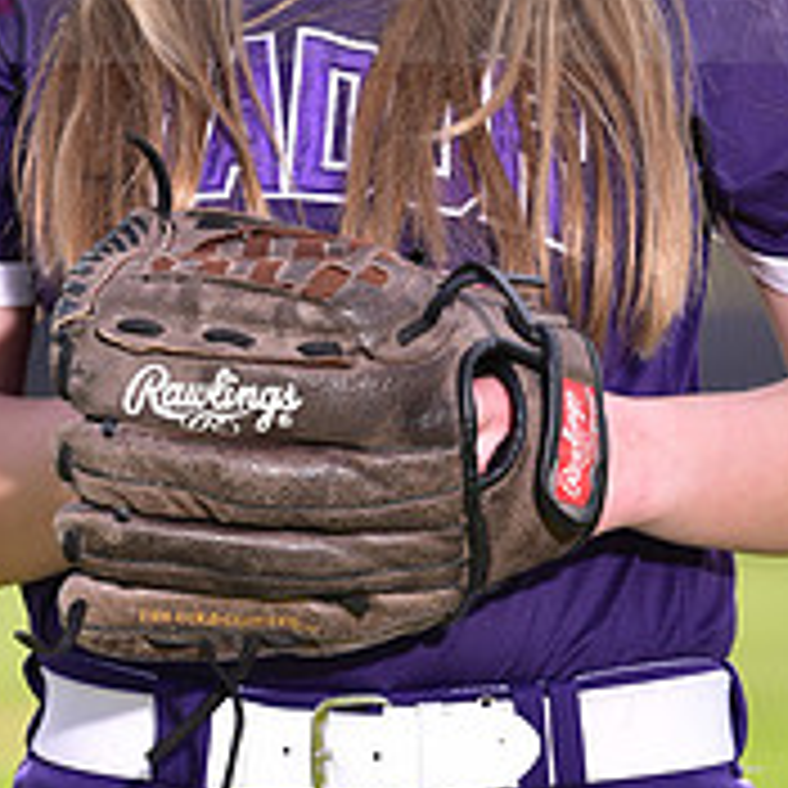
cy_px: -81
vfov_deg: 3.1
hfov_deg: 3.1
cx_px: 430
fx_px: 14500
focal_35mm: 563
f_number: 5
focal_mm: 200
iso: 80
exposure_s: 1/250
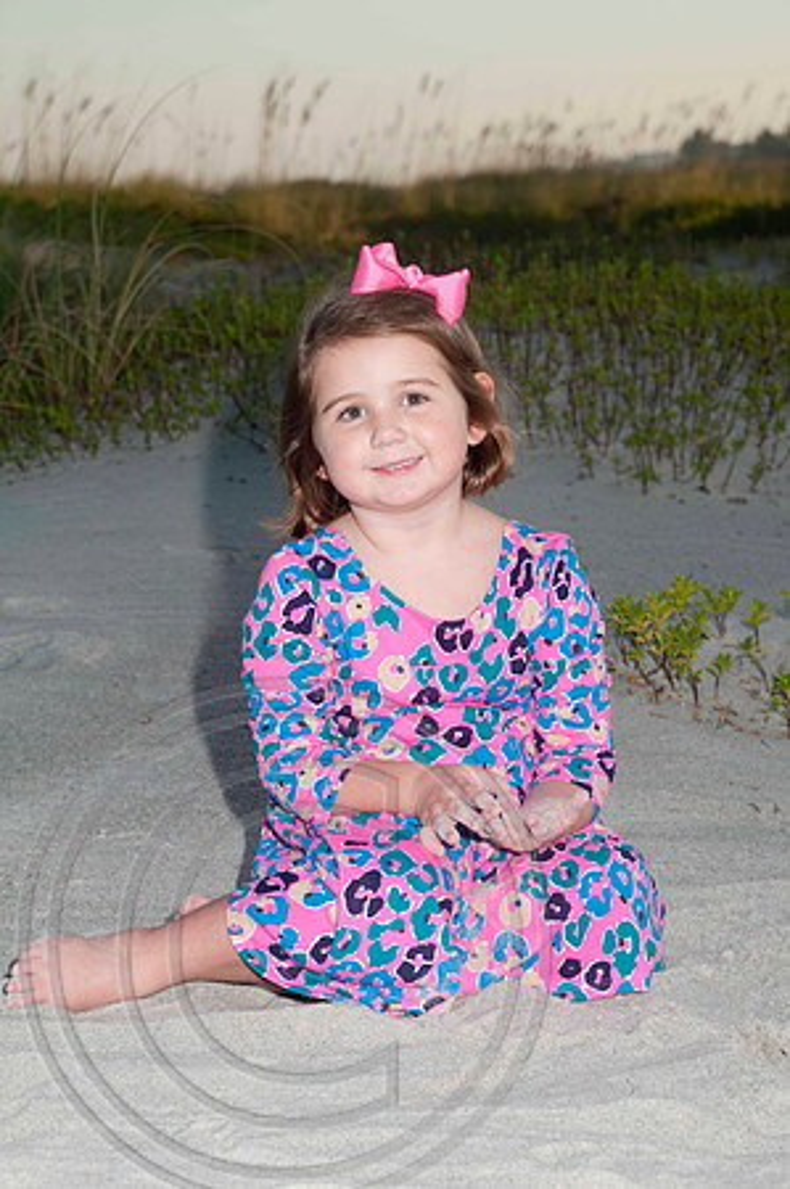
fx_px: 3464
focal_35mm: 105
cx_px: 395
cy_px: 594
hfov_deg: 13.0
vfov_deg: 19.5
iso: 100
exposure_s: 1/160
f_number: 8
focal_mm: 70
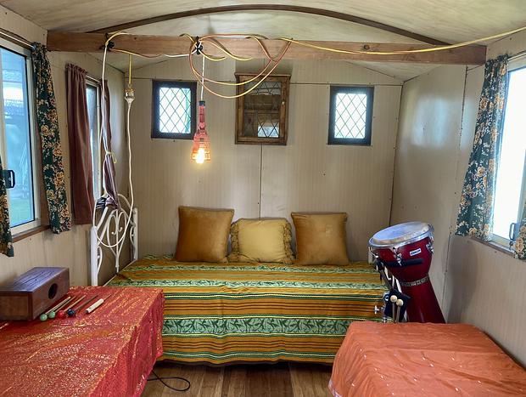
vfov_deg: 49.9
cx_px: 263
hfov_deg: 63.4
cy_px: 198
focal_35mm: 28
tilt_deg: -6.2
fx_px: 426
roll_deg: -0.3
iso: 125
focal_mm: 3.99
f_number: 1.8
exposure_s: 1/50
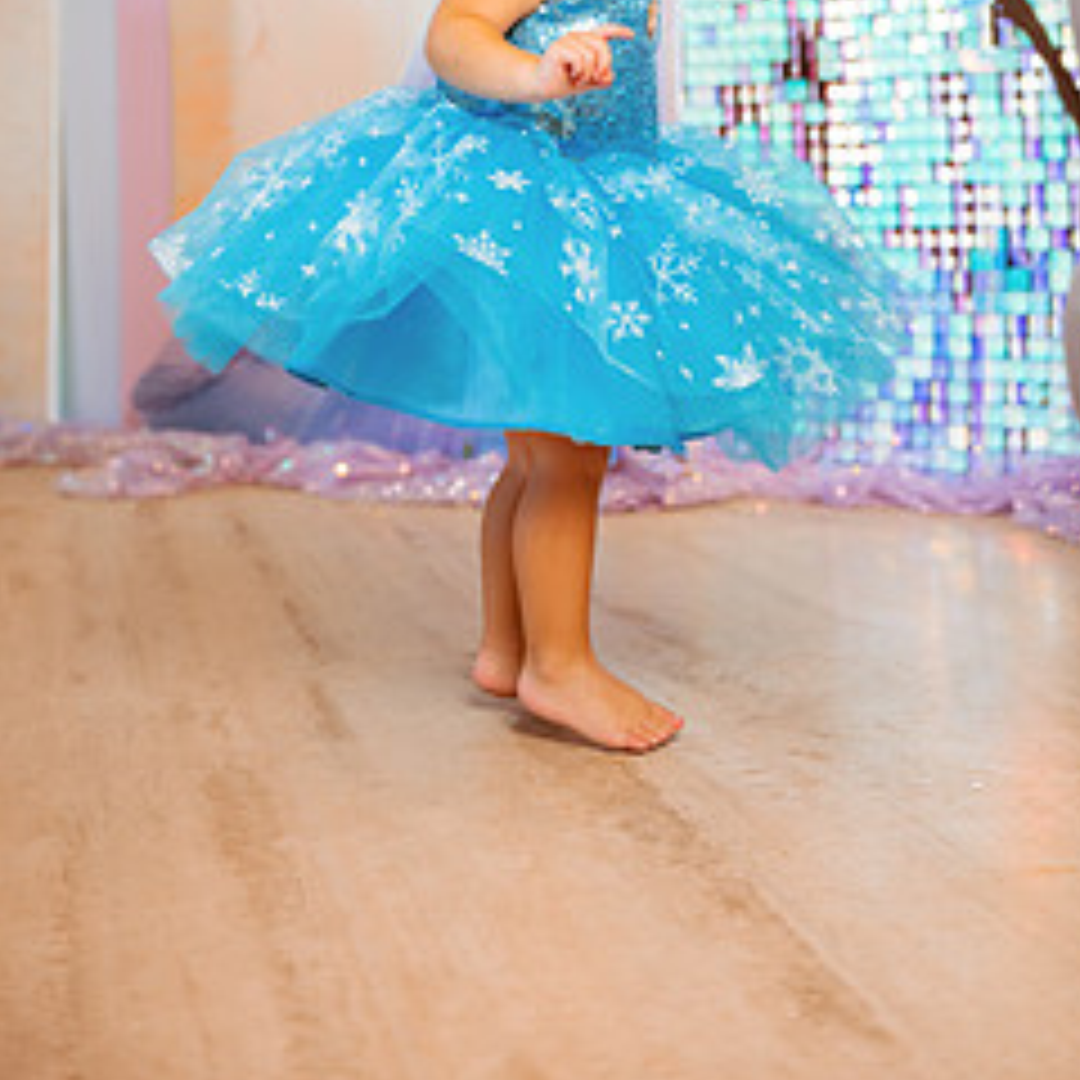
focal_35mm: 67
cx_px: 598
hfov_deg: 25.7
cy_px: 90
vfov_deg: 24.9
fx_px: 2365
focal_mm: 42
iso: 800
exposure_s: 1/400
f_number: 2.8
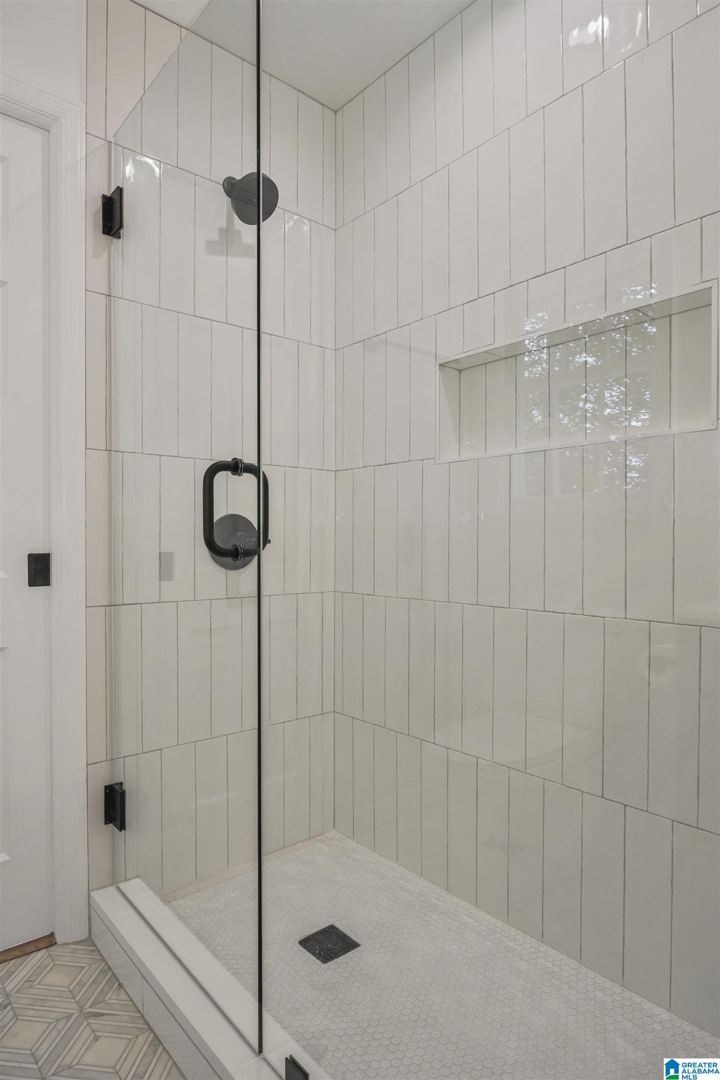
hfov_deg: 61.9
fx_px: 600
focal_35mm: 20
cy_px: 540
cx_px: 360
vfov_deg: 84.0
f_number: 7.1
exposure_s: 1/40
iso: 320
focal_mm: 20
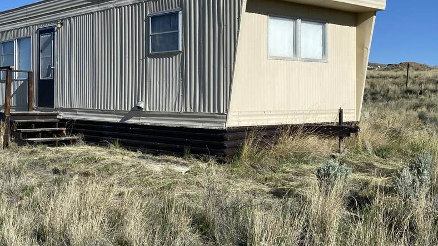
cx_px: 116
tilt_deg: +1.1
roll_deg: -1.2
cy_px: 91
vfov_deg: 25.9
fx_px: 534
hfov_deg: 43.3
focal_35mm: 46
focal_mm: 4.25
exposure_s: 1/3731
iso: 32
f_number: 1.8
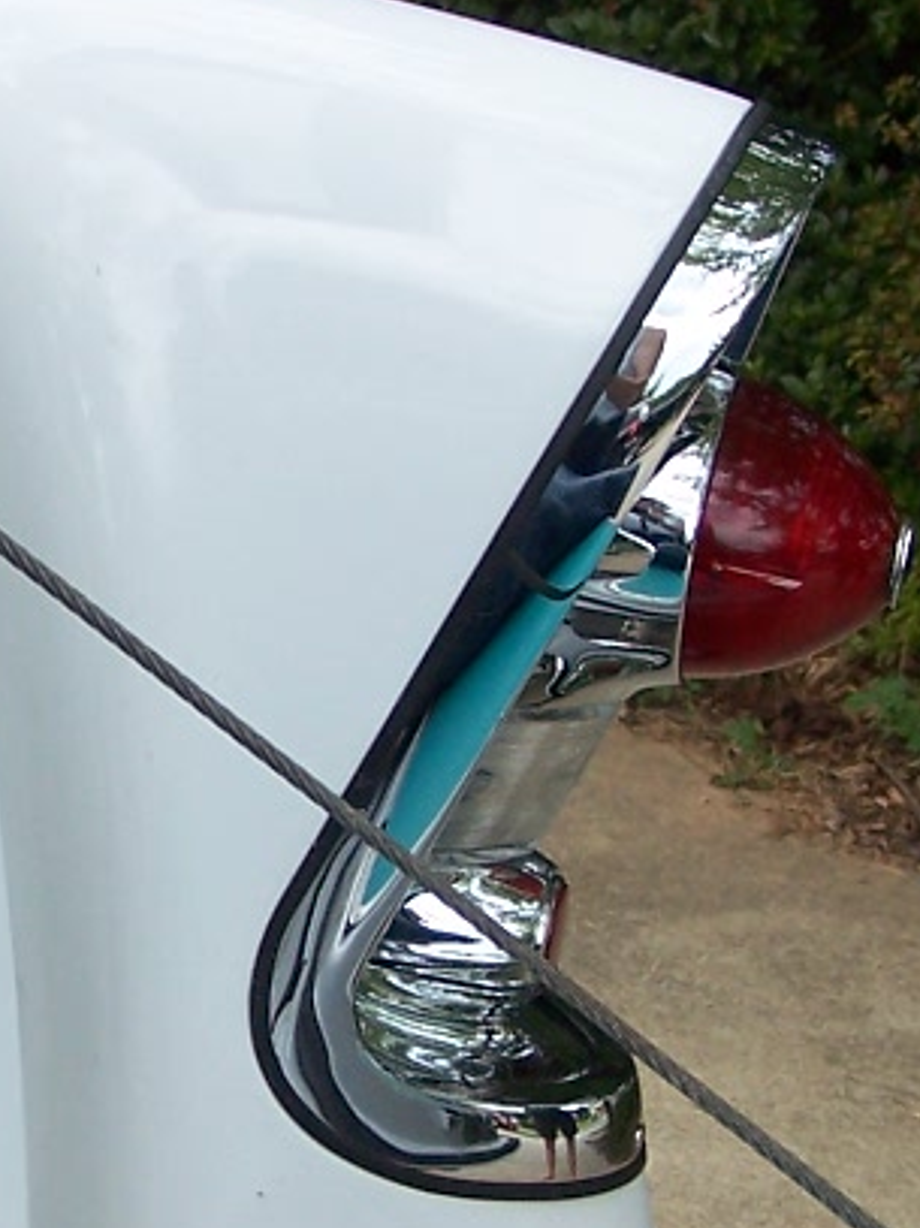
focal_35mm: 112
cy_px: 715
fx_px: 3971
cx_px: 63
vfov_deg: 17.6
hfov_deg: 13.1
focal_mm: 6.3
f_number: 2.8
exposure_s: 1/180
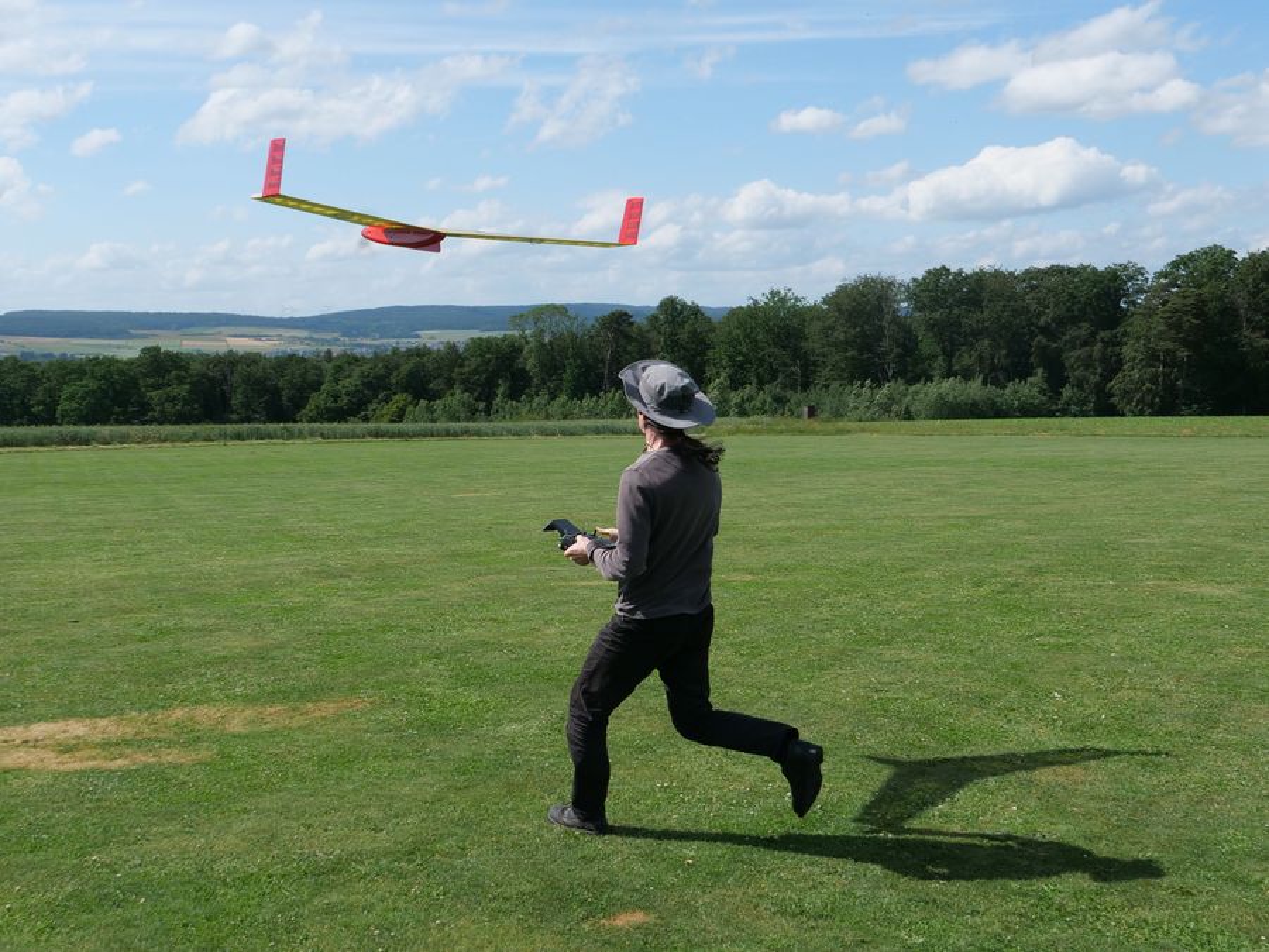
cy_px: 476
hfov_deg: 56.8
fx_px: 1173
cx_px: 634
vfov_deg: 44.2
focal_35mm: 32
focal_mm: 16
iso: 200
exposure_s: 1/640
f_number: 7.1
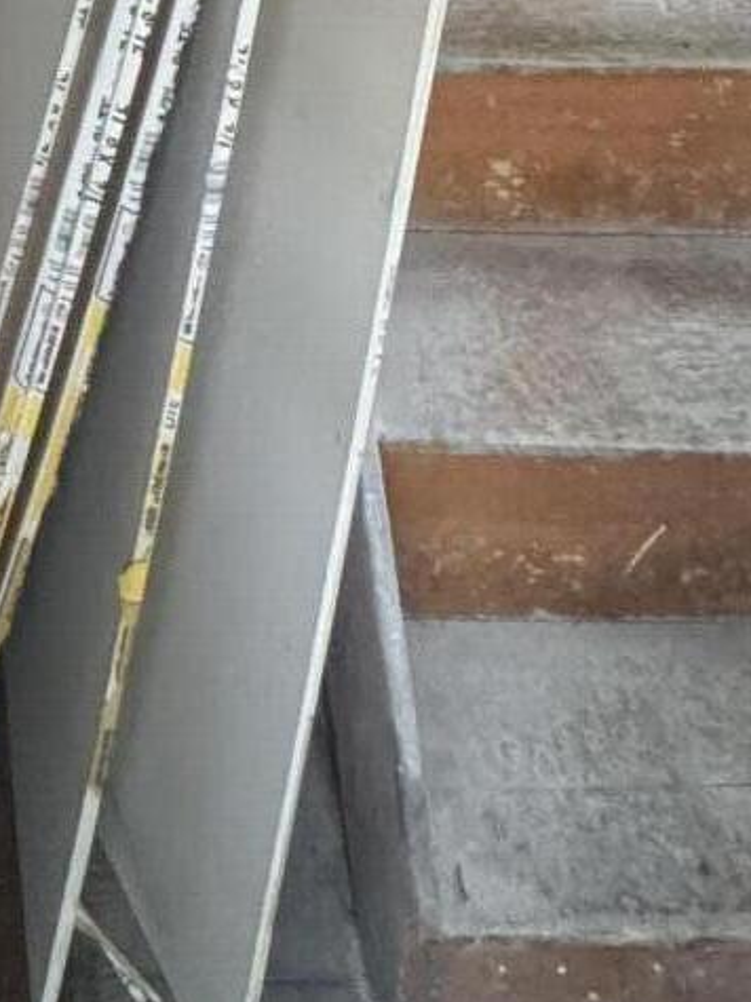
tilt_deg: -10.0
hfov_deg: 22.5
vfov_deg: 22.9
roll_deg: +0.1
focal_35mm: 59
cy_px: -677
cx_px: -196
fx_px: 1707
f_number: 2.2
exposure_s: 1/60
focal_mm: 2.22
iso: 1000
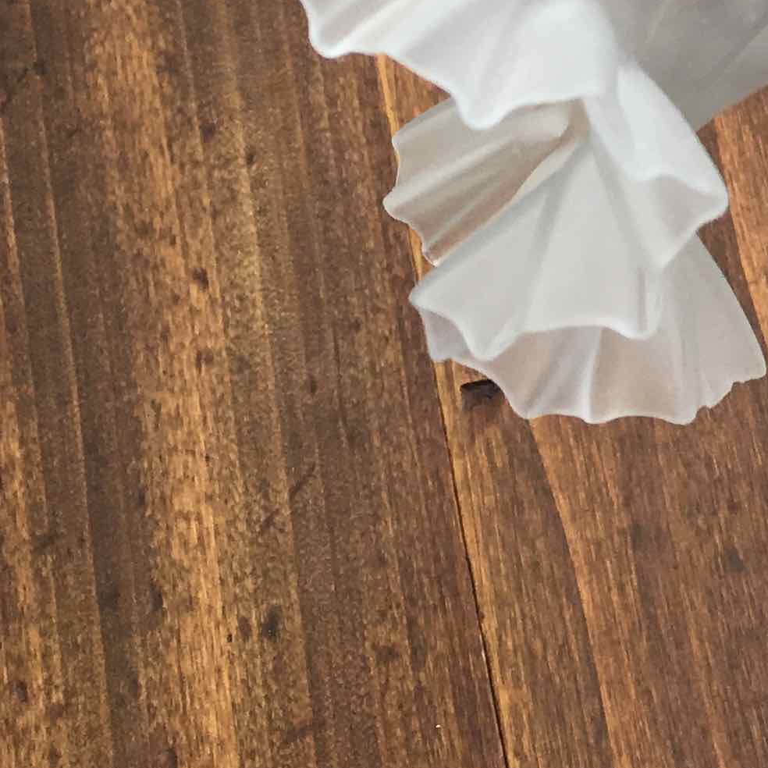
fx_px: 2636
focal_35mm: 105
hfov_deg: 14.5
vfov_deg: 15.3
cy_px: -375
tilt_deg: -63.6
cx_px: 1411
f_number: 2.2
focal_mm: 4.15
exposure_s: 1/342
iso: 25
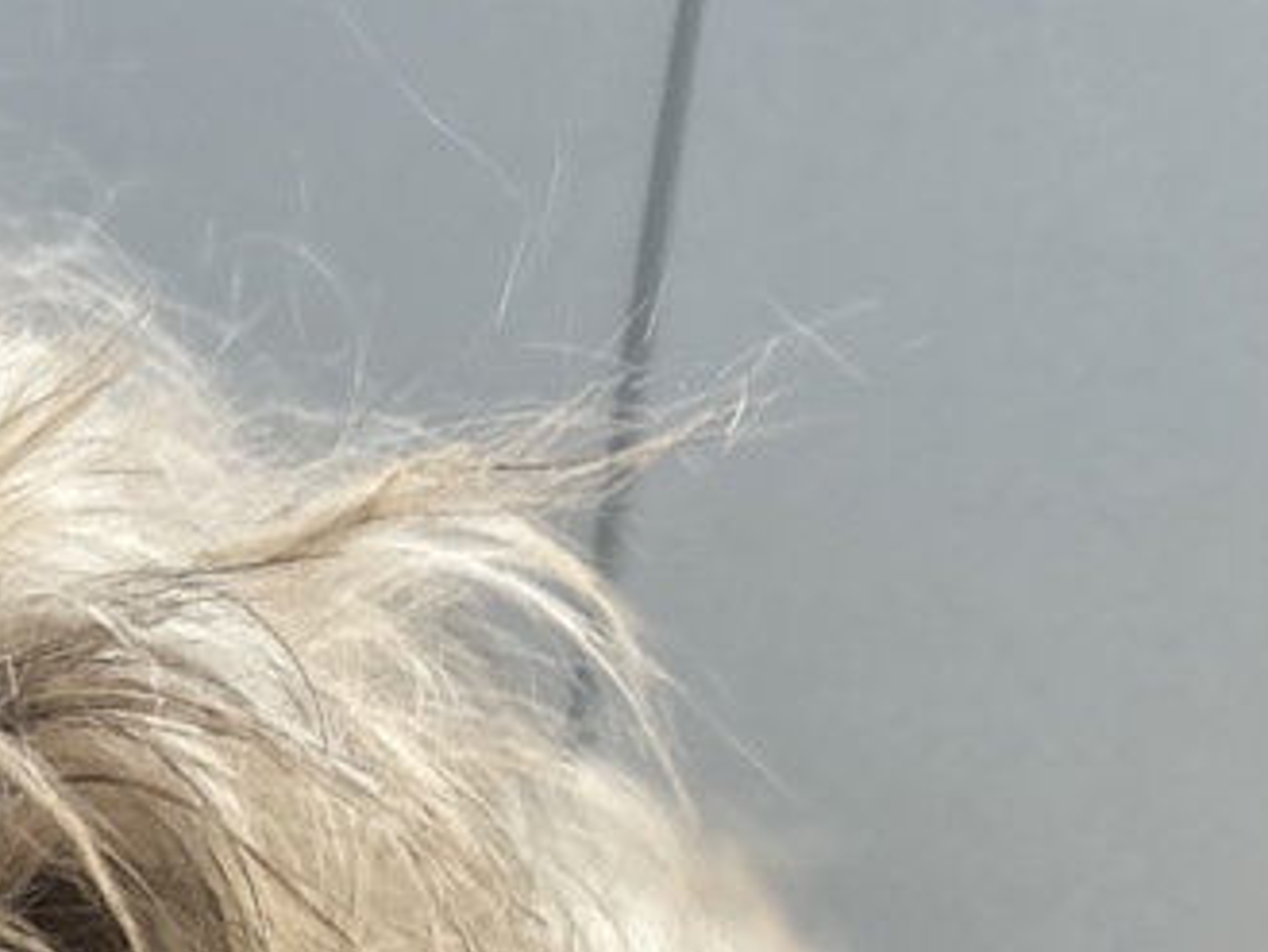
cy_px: 1353
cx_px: -189
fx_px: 2968
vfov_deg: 16.8
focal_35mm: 81
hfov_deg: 22.5
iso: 200
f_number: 1.6
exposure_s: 1/60
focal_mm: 5.96
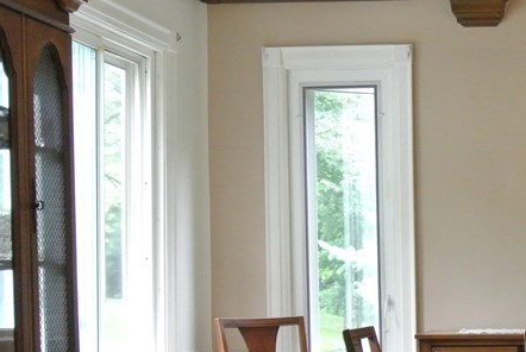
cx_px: 602
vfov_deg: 13.9
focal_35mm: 98
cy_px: 327
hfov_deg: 19.7
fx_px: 1434
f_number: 4.2
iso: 1250
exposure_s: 1/60
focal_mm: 15.1
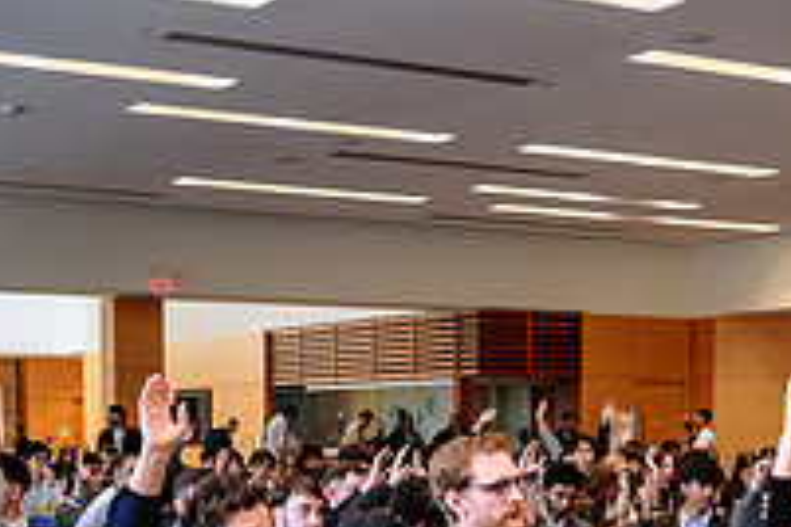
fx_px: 1692
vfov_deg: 17.0
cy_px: 607
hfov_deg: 26.3
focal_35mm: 77
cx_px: 405
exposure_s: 1/125
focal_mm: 24
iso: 640
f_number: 2.8
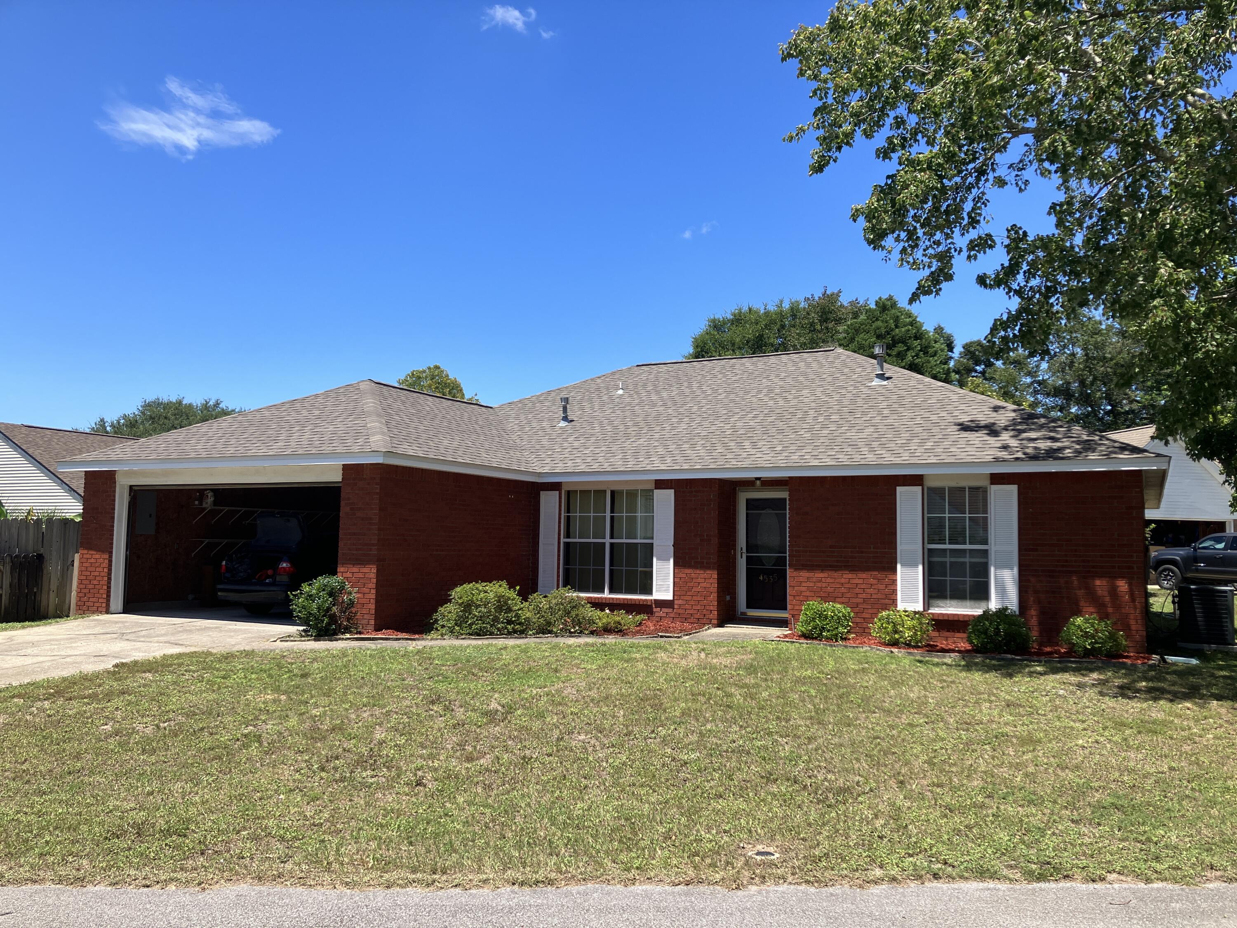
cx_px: 618
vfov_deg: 49.7
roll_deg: +0.2
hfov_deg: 63.4
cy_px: 464
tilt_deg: +4.3
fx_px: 1001
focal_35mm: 28
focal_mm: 3.99
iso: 32
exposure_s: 1/1499
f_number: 1.8
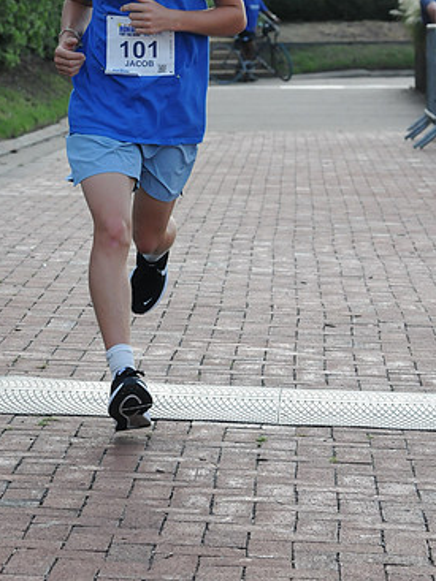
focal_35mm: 182
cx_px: 132
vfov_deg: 10.8
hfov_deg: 8.1
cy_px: 128
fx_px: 3058
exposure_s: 1/800
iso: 800
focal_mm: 80
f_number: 6.3
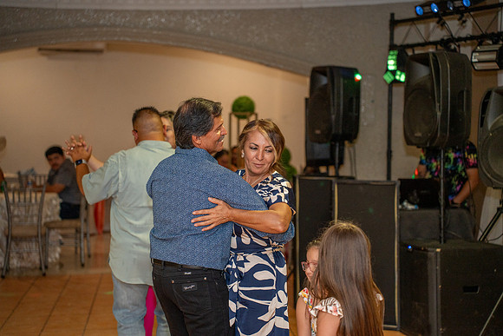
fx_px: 1048
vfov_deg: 18.2
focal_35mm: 75
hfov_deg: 27.0
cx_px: 252
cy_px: 168
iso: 1000
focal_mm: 75
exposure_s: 1/250
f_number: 2.8
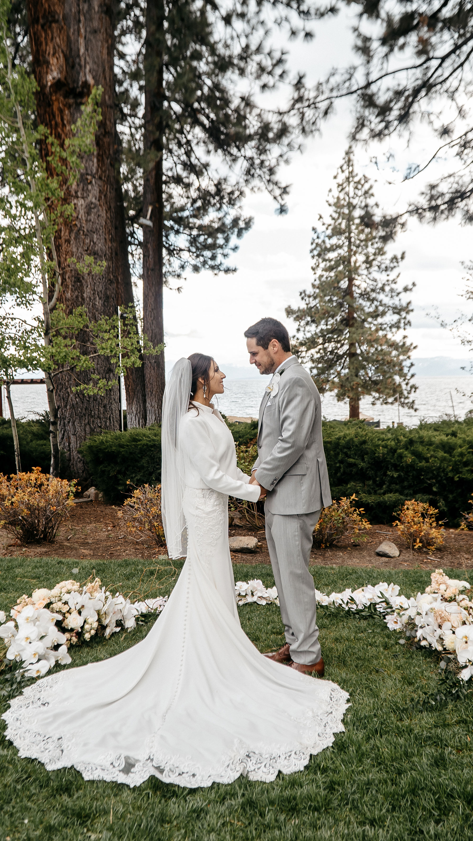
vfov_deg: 61.0
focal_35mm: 32
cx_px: 244
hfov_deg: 36.7
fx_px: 713
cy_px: 417
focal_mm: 20
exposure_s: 1/160
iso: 100
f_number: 4
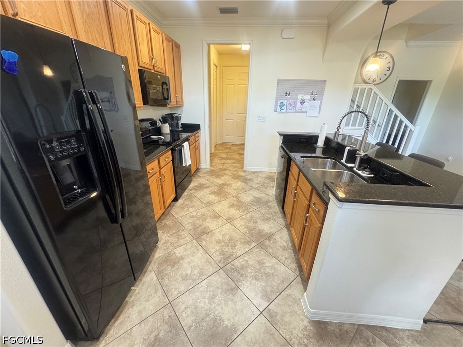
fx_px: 187
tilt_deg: -22.3
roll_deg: -1.8
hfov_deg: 102.1
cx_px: 232
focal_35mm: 14
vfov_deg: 85.7
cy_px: 174
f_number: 2.2
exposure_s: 1/60
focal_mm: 2.22
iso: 400
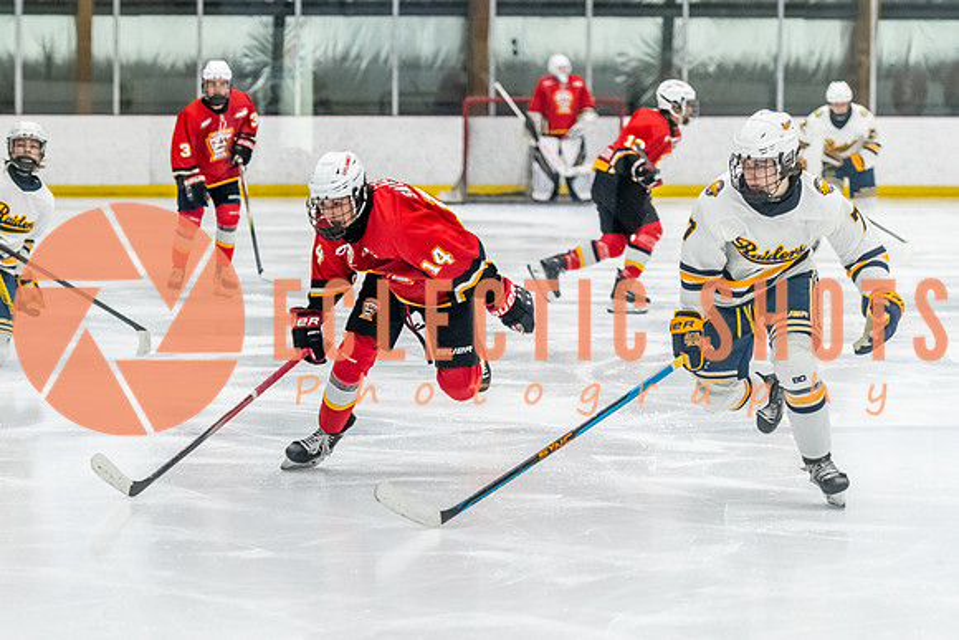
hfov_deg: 11.8
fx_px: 4639
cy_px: 434
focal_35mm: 174
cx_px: 307
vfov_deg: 7.9
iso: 3200
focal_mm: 105
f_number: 2.8
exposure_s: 1/800
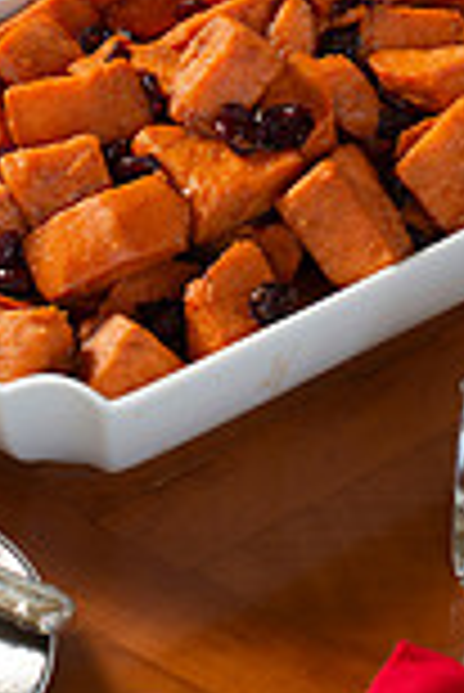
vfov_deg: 13.9
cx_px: 189
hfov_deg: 9.4
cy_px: 32
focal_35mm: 146
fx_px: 2816
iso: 250
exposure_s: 1/100
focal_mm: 50
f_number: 6.3
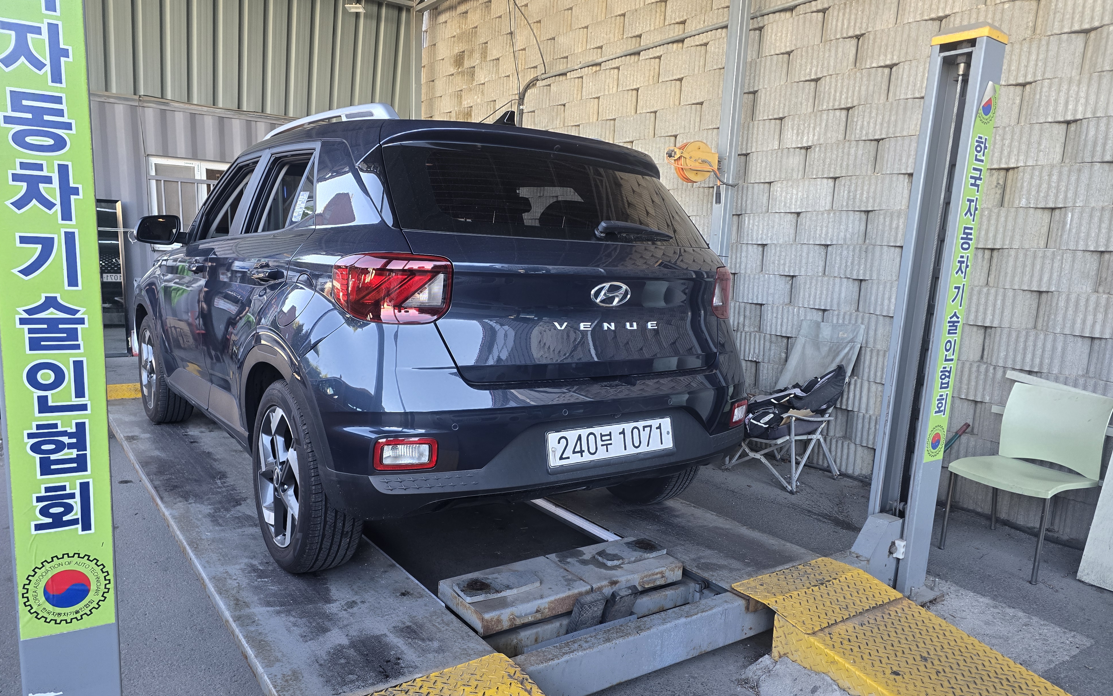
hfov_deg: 72.5
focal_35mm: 25
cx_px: 558
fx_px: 758
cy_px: 399
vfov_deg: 49.1
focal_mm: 6.3
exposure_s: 1/180
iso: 160
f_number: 1.7
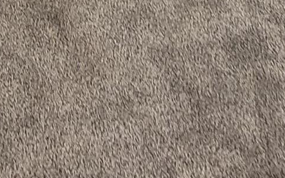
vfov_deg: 10.1
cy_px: -388
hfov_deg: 22.7
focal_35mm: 87
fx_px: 676
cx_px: -16
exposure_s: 1/30
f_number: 2.2
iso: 320
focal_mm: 2.2
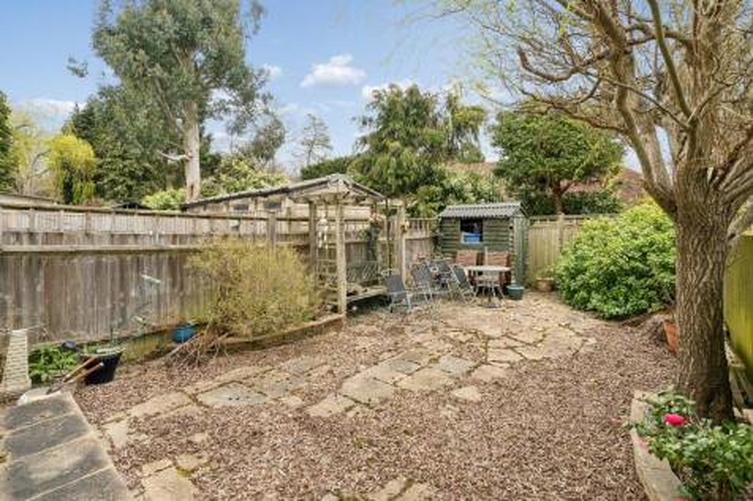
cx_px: 376
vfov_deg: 73.7
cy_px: 250
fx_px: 335
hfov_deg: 96.8
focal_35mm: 16
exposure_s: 1/250
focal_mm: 16
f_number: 8
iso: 640
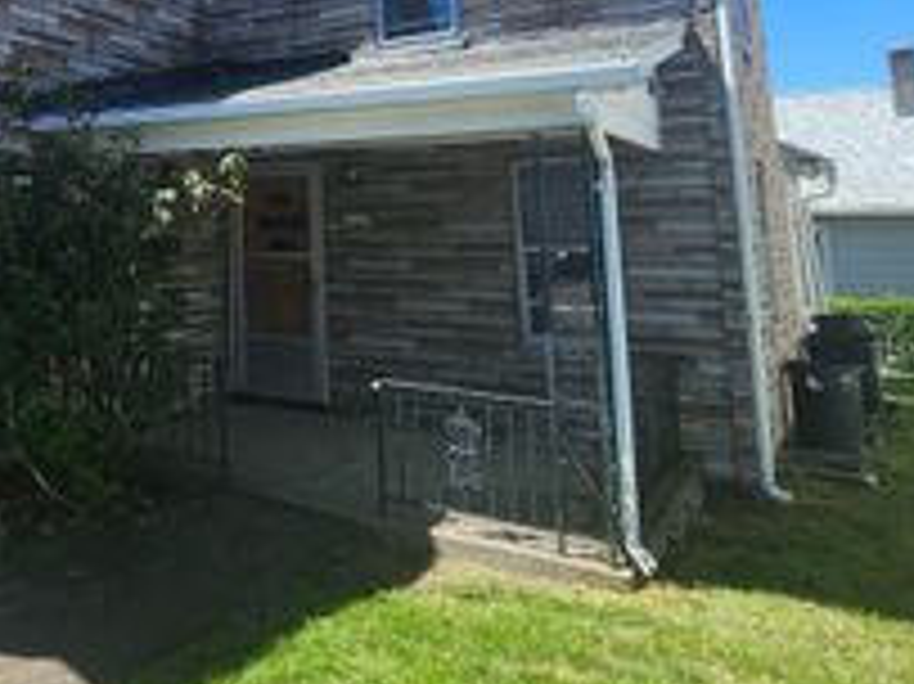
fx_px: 844
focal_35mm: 32
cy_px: 119
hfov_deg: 48.7
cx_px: 41
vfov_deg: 41.8
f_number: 2.2
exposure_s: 1/1008
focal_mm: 2.2
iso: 50
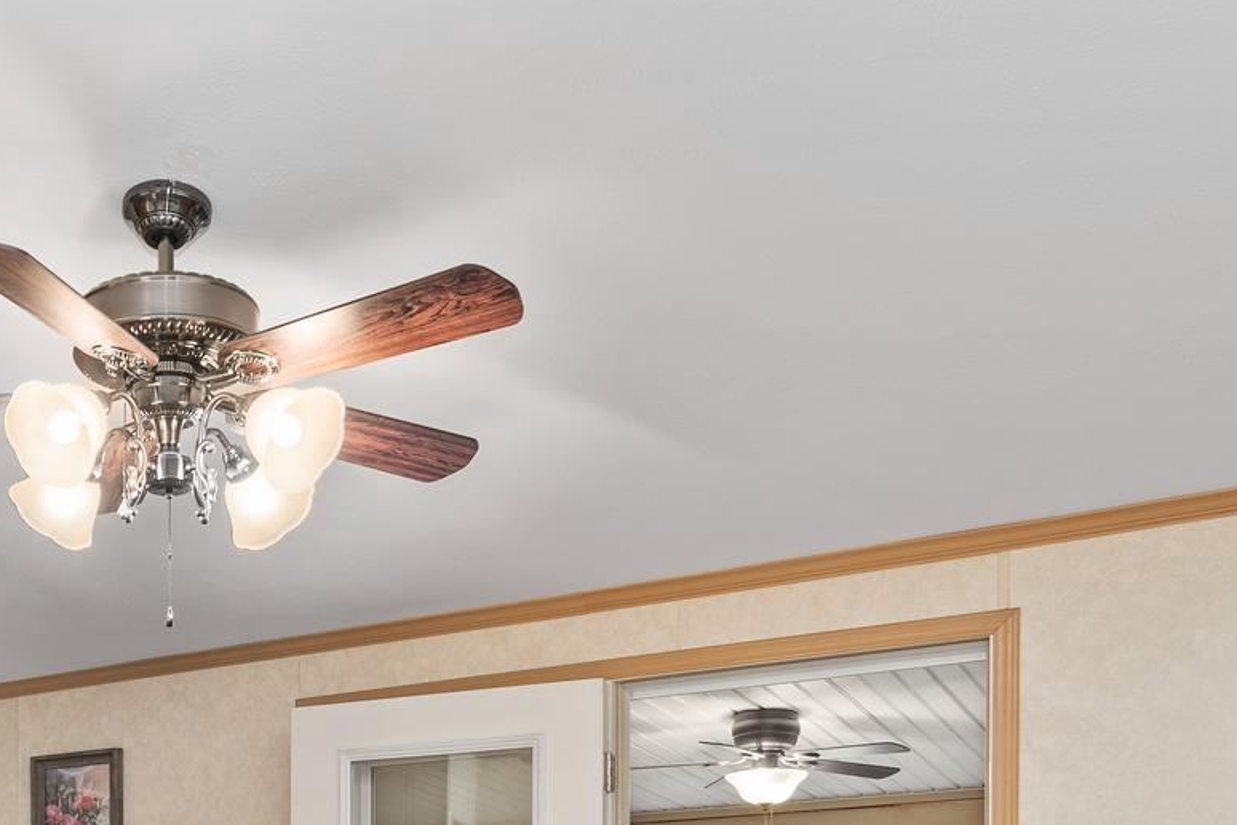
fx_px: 1546
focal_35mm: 45
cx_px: 121
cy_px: 1035
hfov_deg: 40.3
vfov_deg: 26.1
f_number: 6.3
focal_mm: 17
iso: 400
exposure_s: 1/13
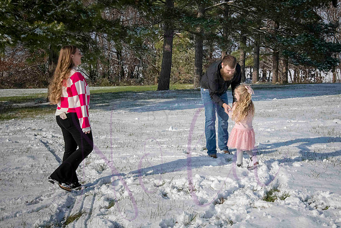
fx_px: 532
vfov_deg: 24.1
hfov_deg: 35.4
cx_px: 208
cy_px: 89
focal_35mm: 56
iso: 800
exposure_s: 1/800
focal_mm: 46
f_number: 20
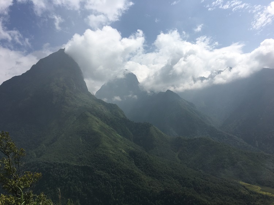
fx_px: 229
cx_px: 137
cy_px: 102
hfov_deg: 61.7
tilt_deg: +11.3
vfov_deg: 48.2
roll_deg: +5.7
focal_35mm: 29
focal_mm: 4.15
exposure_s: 1/4049
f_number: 2.2
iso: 25
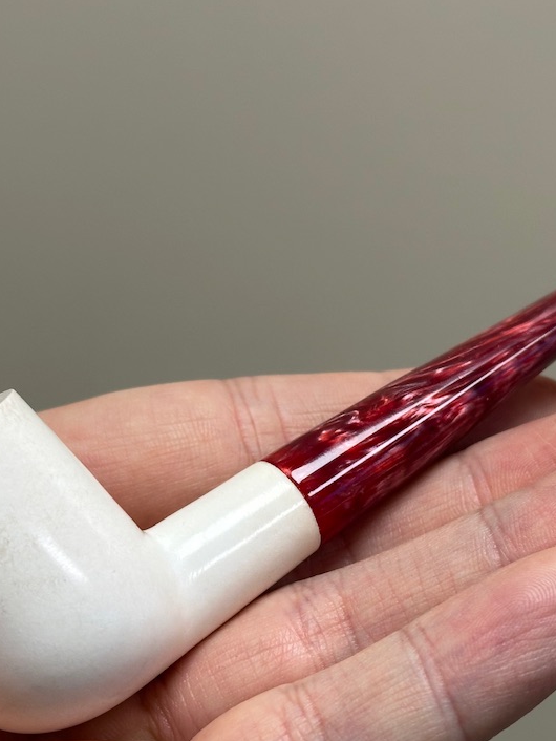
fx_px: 1862
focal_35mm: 87
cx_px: 342
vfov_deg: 22.5
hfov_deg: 17.0
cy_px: 393
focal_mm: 6.86
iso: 64
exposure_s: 1/100
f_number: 1.78
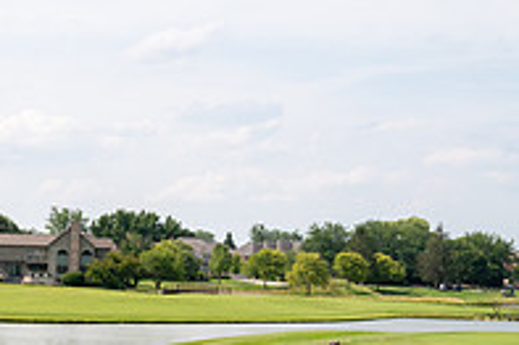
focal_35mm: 97
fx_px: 1397
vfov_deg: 13.9
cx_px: -3
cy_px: 329
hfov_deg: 20.4
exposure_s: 1/1000
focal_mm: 33
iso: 250
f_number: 6.3
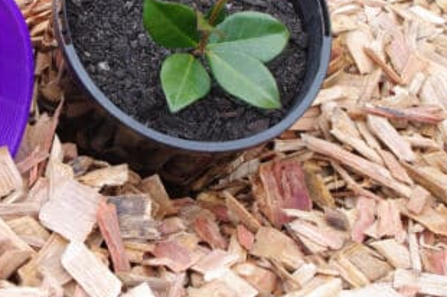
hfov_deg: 14.0
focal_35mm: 145
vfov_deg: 9.4
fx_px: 1798
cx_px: 22
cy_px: 81
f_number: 11
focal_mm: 50
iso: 100
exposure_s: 1/3.33
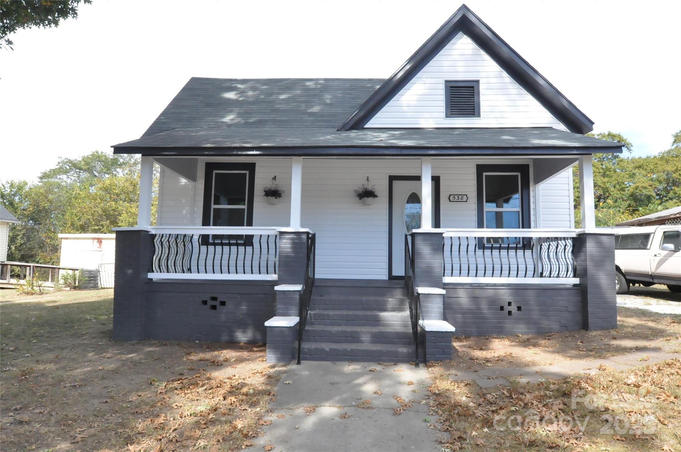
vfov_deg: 56.0
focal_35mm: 22
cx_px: 340
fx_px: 425
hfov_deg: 77.4
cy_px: 226
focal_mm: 15
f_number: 13
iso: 2500
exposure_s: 1/640
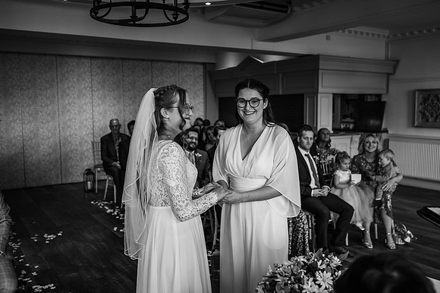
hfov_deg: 54.5
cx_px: 220
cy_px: 146
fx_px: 428
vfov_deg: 37.8
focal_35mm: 35
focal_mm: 35
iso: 320
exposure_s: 1/200
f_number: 2.8
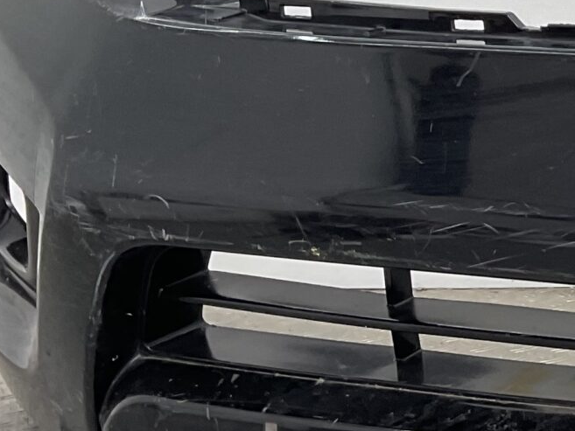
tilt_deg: -8.3
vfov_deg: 13.1
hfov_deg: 15.6
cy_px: 102
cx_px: 946
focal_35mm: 113
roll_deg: -1.2
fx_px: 1877
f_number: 1.8
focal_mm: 3
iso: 16
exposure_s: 1/124
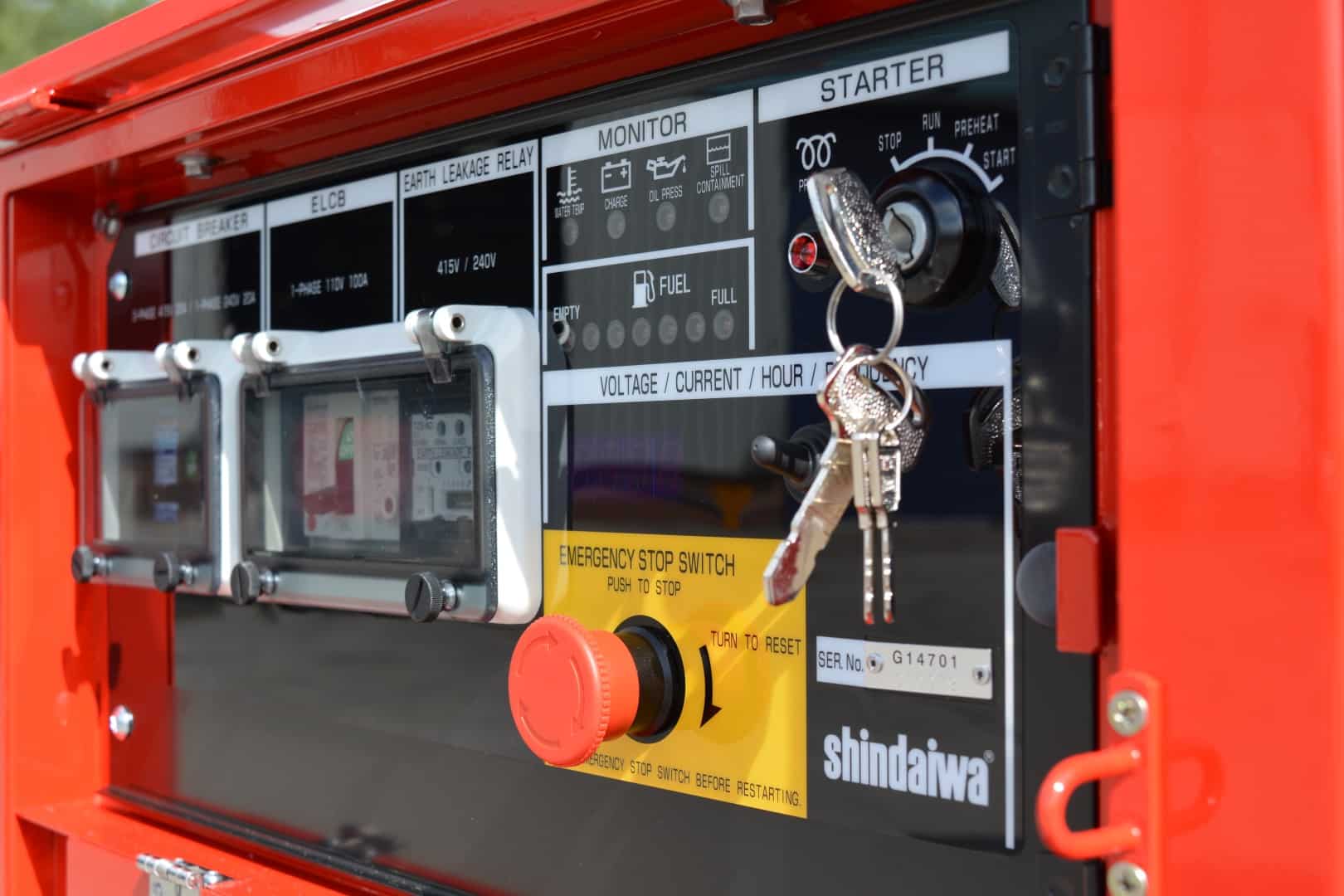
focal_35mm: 48
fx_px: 1792
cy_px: 448
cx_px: 672
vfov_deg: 28.1
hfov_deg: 41.1
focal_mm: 32
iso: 100
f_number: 8
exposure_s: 1/160
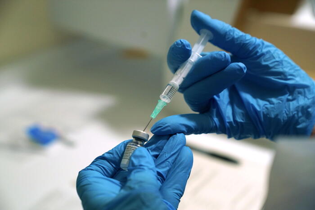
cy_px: 105
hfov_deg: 28.8
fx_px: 613
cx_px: 158
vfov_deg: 19.5
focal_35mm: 70
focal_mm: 70
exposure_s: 1/125
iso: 2500
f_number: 4
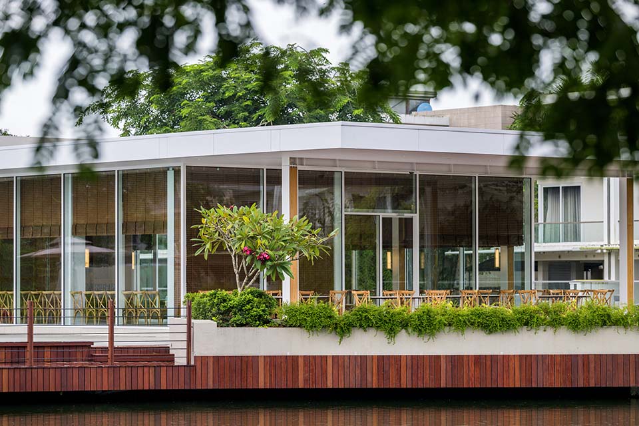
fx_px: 2485
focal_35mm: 140
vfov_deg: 9.8
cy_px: 213
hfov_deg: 14.7
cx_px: 320
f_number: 4.5
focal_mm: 140
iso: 250
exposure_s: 1/640
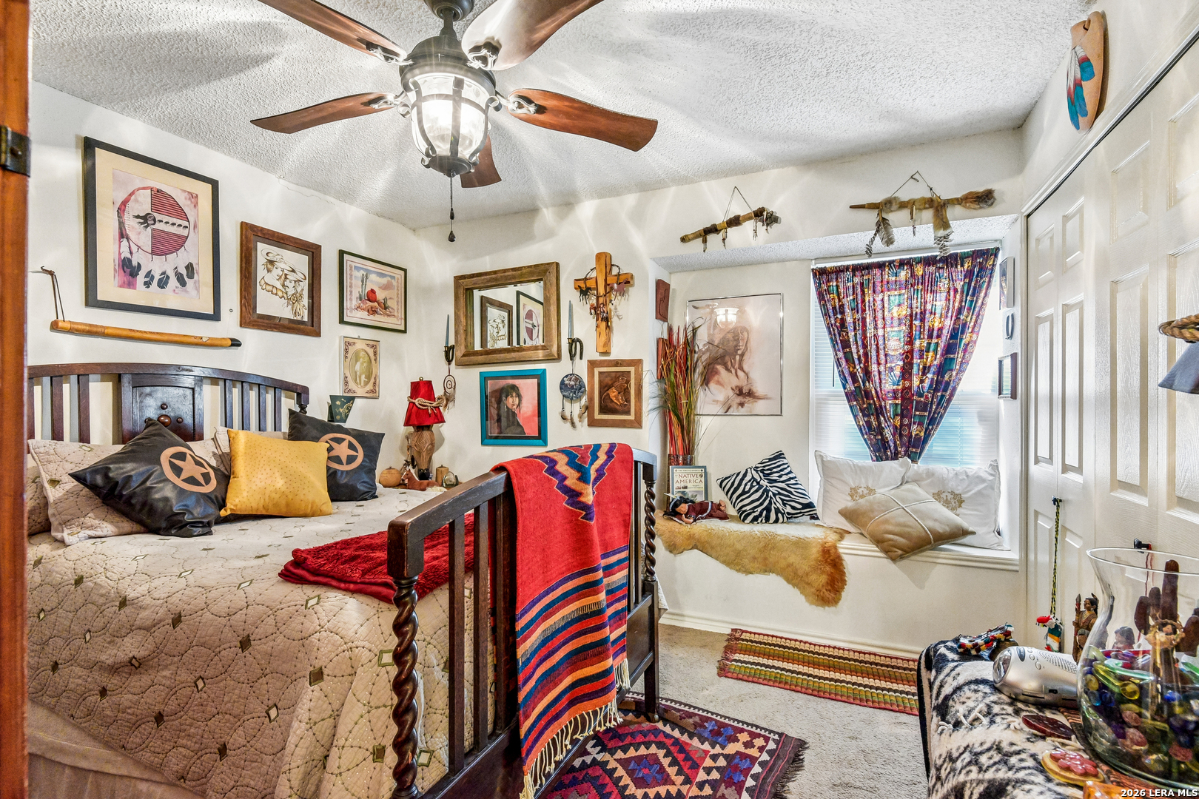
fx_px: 566
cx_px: 600
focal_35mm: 17
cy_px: 400
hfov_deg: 93.3
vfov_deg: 70.4
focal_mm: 17
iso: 8000
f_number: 8
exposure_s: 1/15
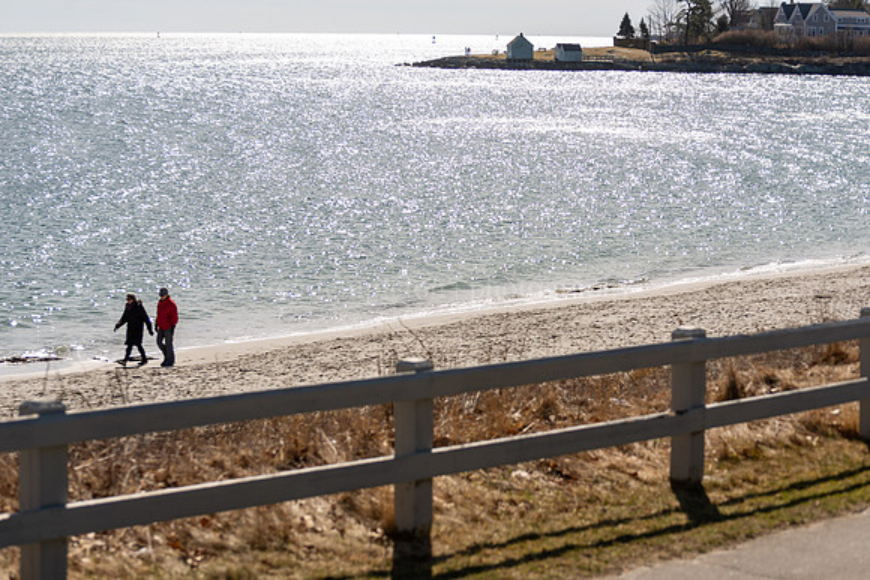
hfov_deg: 21.5
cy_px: 288
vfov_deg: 14.4
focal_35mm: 95
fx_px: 2293
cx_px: 425
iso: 125
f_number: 5
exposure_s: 1/2000
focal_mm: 92
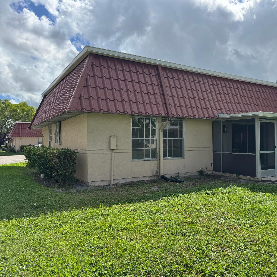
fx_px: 263
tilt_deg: -1.2
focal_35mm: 29
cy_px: 140
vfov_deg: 55.6
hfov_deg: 54.5
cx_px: 184
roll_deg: +0.5
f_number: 1.78
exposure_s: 1/4310
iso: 80
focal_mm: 6.76
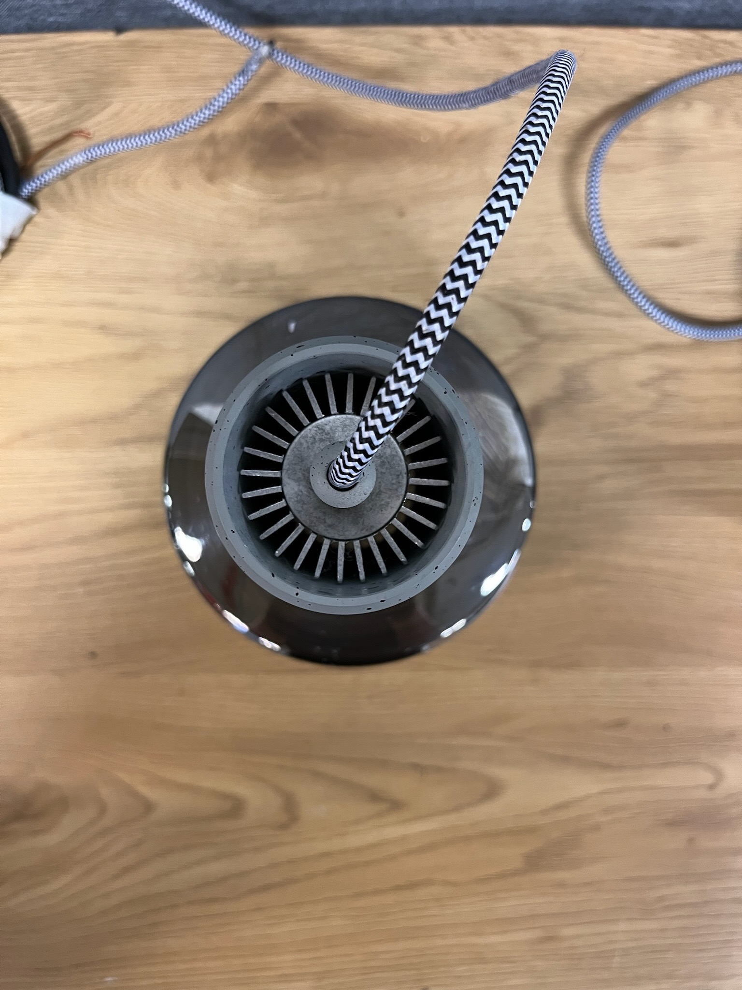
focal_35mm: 26
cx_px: 371
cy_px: 495
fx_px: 743
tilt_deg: -89.3
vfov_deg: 67.3
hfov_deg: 53.1
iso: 320
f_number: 1.6
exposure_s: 1/50
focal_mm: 5.1
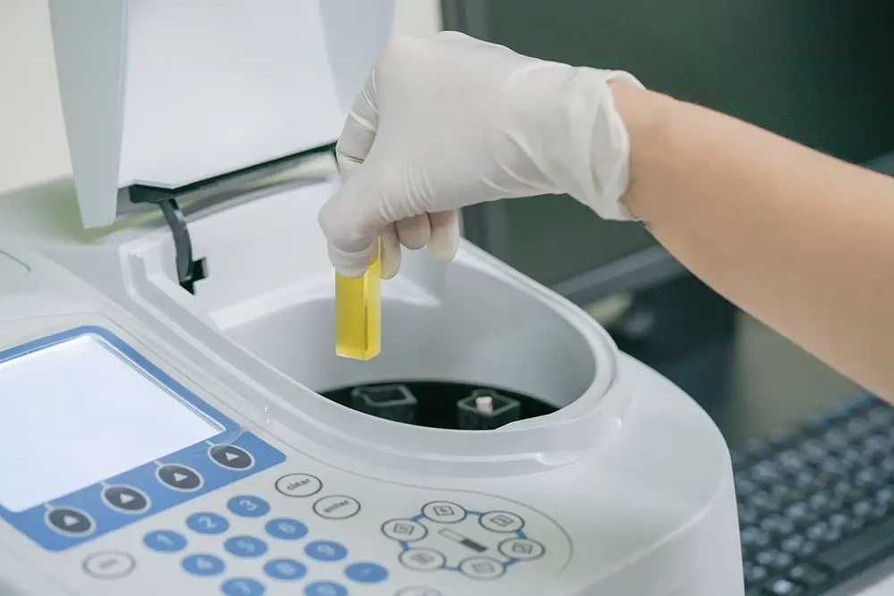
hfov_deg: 22.6
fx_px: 2235
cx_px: 447
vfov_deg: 15.2
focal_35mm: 90
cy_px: 298
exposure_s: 1/60
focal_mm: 90
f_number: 4
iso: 800
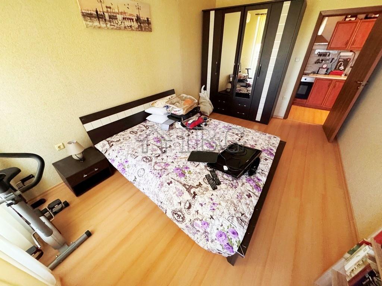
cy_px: 143
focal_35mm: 14
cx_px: 191
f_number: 2.2
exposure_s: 1/60
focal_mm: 2.22
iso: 640
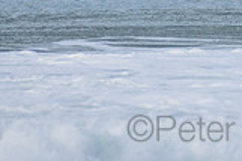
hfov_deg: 0.8
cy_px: -121
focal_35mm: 2707
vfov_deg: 0.5
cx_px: 244
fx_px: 18178
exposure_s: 1/2000
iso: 450
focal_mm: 500
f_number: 5.6
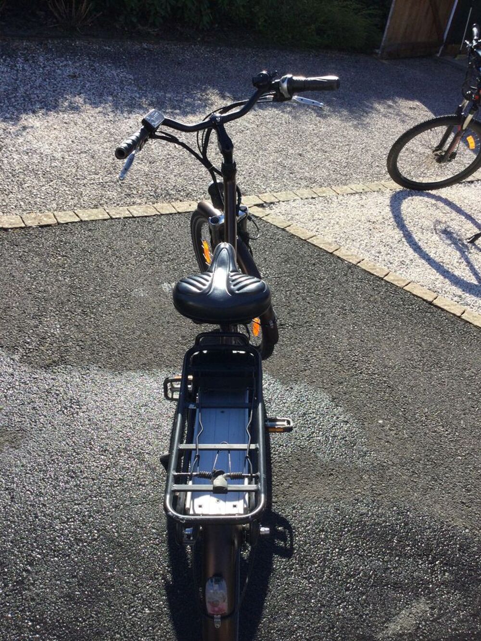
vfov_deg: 58.3
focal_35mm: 31
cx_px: 240
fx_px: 574
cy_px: 320
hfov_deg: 45.4
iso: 25
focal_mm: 3.3
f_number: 2.4
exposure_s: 1/727
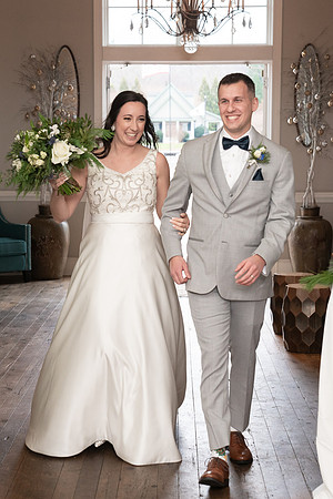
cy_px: 257
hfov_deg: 15.9
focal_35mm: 86
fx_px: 1189
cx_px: 134
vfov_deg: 23.7
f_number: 4
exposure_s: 1/200
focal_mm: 54
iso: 2000
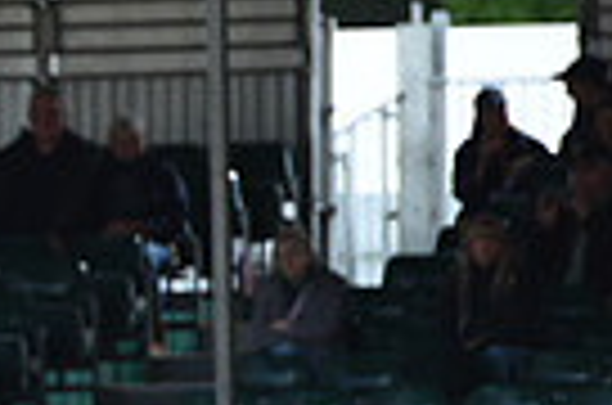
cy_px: 252
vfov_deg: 1.6
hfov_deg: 2.4
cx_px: -639
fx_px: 14501
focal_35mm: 855
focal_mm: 200
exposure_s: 1/1250
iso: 400
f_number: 4.5
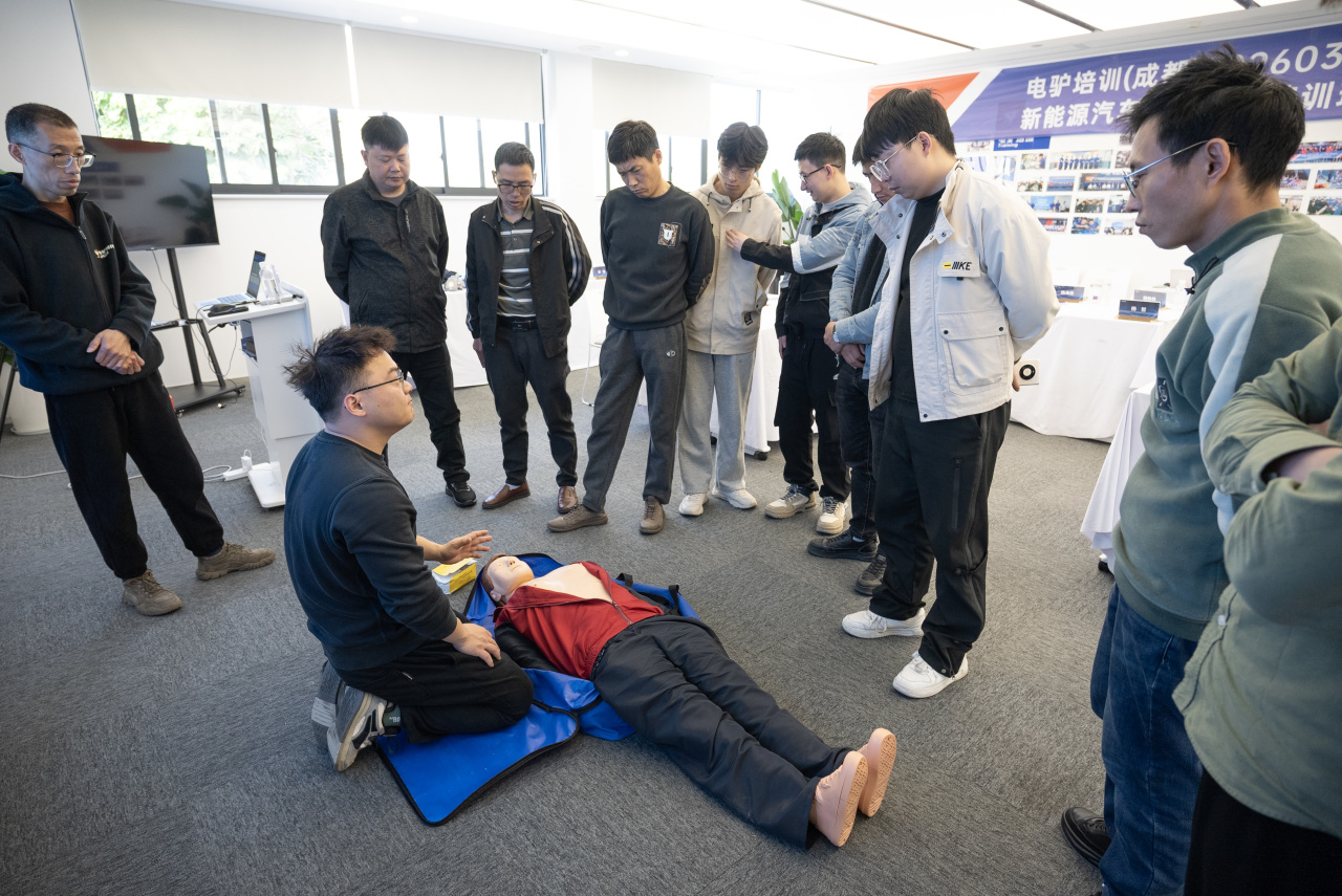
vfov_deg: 62.0
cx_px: 671
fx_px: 746
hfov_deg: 83.9
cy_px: 448
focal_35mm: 20
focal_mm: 20
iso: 640
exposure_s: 1/160
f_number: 4
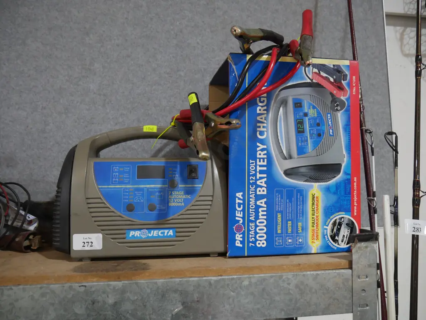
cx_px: 213
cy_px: 160
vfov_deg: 49.8
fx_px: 345
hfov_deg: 63.4
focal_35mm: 28
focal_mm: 14
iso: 800
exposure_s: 1/60
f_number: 3.5
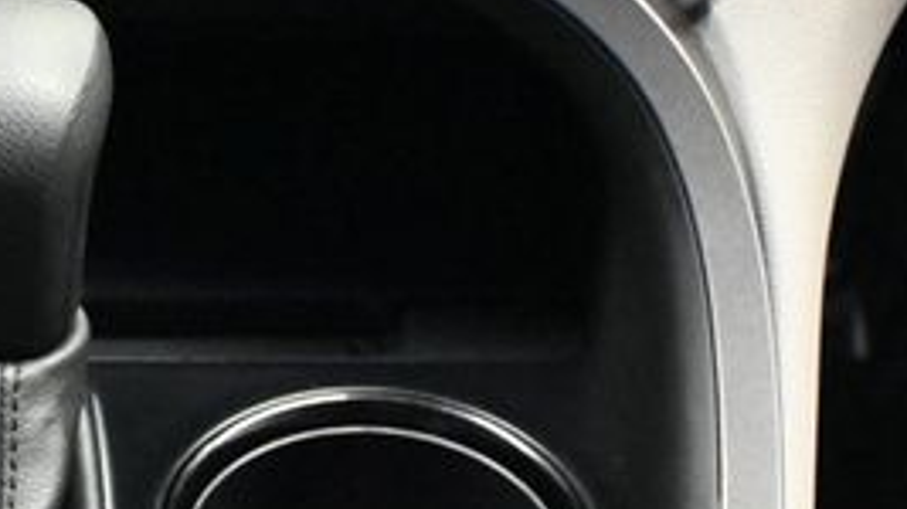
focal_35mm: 124
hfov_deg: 17.2
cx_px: 224
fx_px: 2987
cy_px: 519
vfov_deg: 9.7
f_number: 5
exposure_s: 1/30
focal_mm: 33
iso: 12800
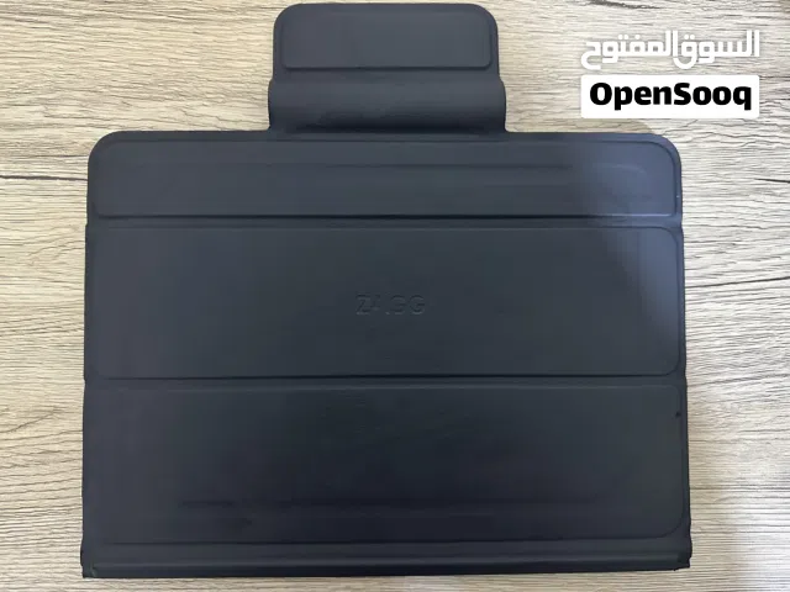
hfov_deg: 71.6
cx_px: 395
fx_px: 548
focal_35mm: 24
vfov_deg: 56.8
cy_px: 296
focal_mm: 6.86
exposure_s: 1/33
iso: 800
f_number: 1.78
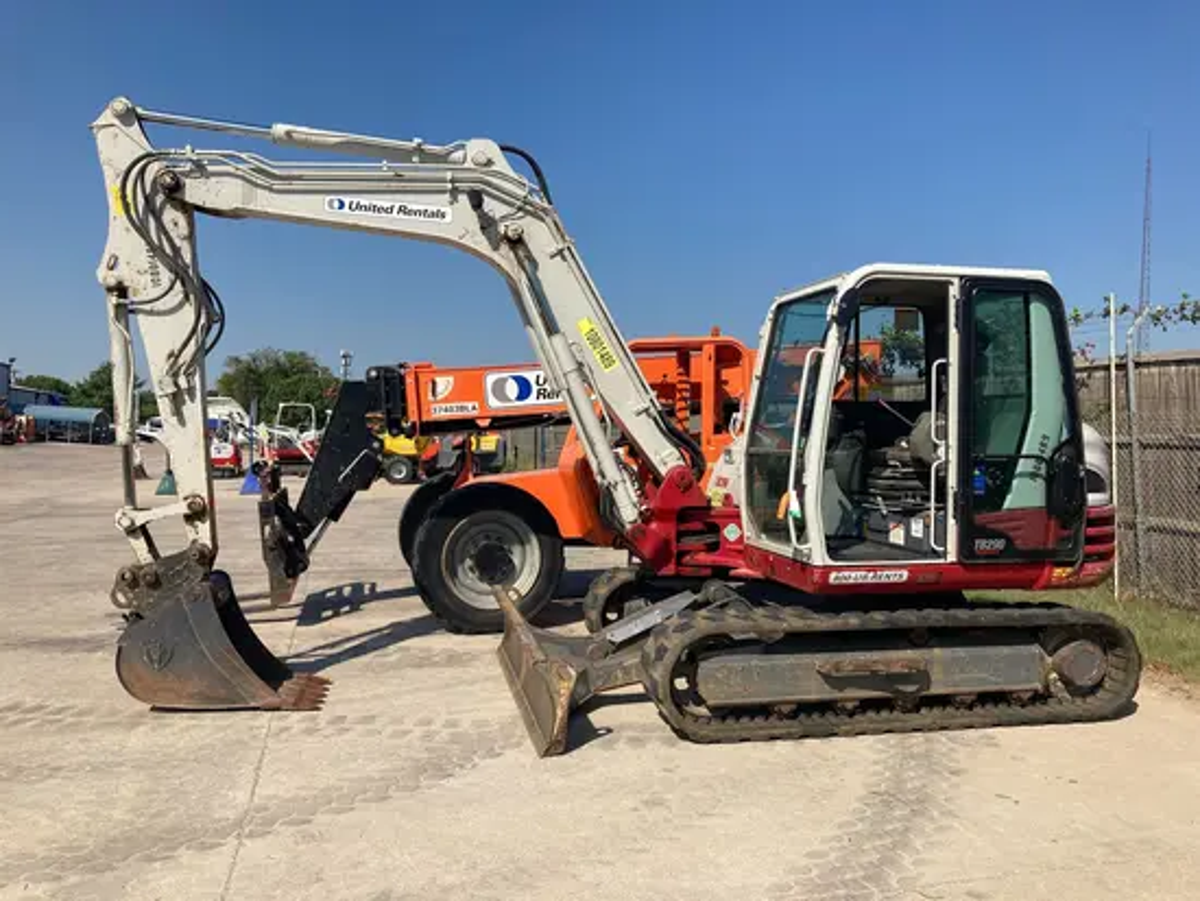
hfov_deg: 63.4
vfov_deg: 49.8
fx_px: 971
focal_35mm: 28
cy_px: 450
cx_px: 600
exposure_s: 1/2667
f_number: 1.8
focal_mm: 3.99
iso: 20
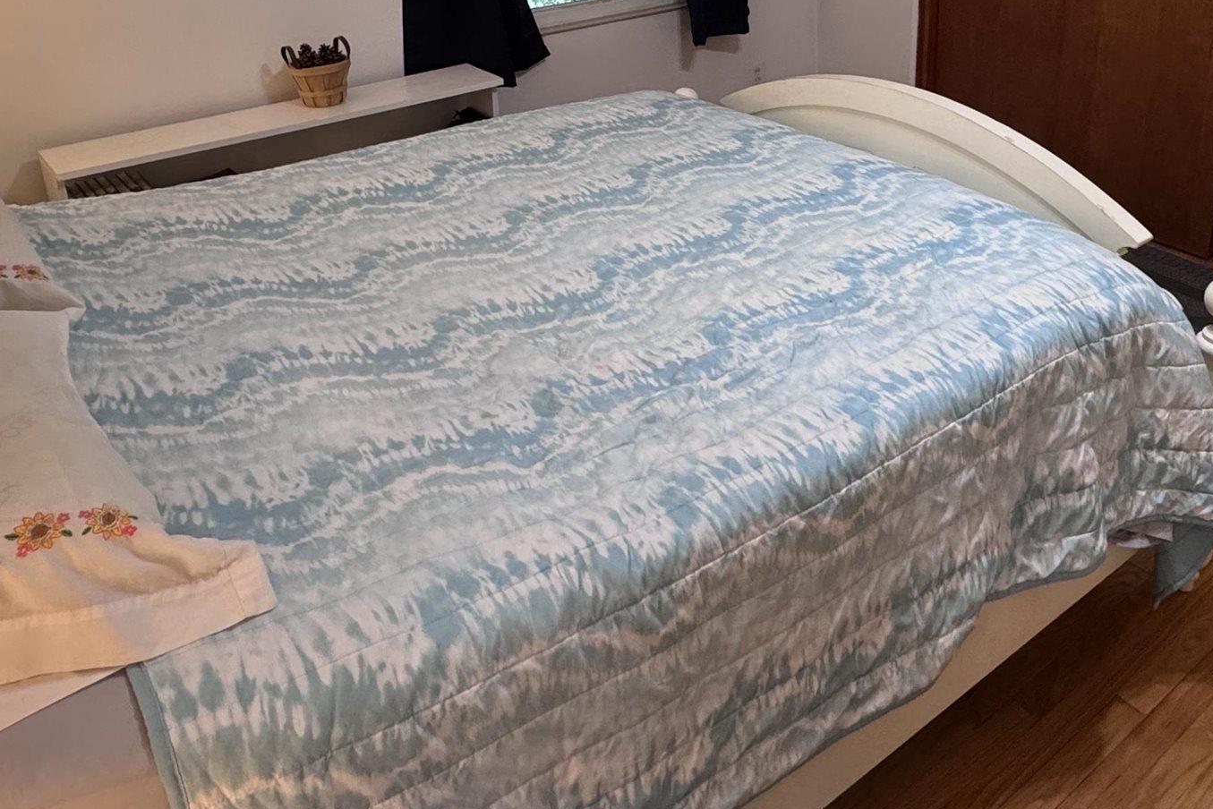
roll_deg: +1.4
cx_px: 702
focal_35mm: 33
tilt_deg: -19.4
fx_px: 1112
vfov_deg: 38.2
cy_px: 139
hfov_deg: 56.9
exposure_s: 1/60
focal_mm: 2.22
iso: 250
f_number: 2.2
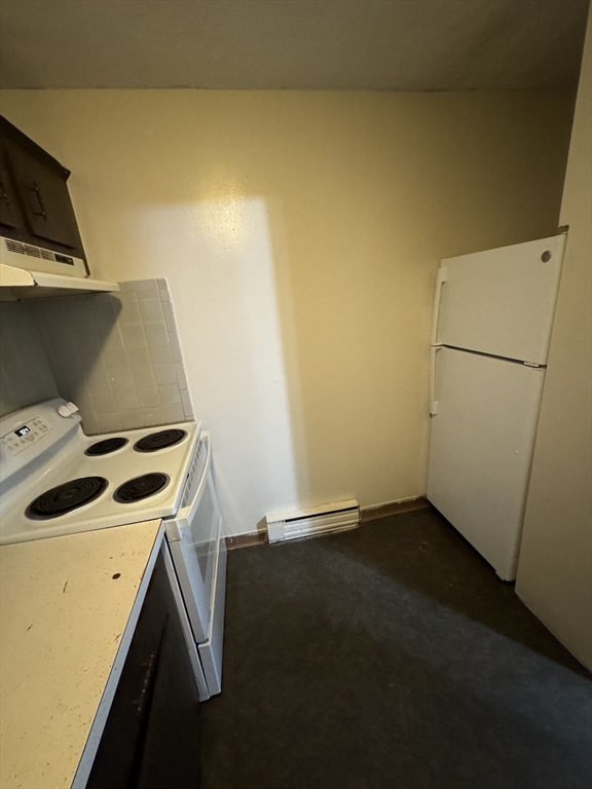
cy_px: 394
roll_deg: +5.8
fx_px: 319
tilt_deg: -17.5
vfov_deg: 102.1
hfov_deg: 85.7
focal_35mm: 14
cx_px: 296
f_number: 2.2
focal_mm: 2.22
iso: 1000
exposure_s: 1/60
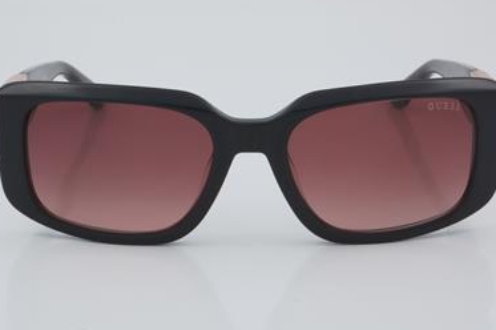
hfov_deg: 23.0
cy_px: 160
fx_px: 1219
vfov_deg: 15.4
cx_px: 251
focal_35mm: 89
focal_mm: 55
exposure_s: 1/4
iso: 100
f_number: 32
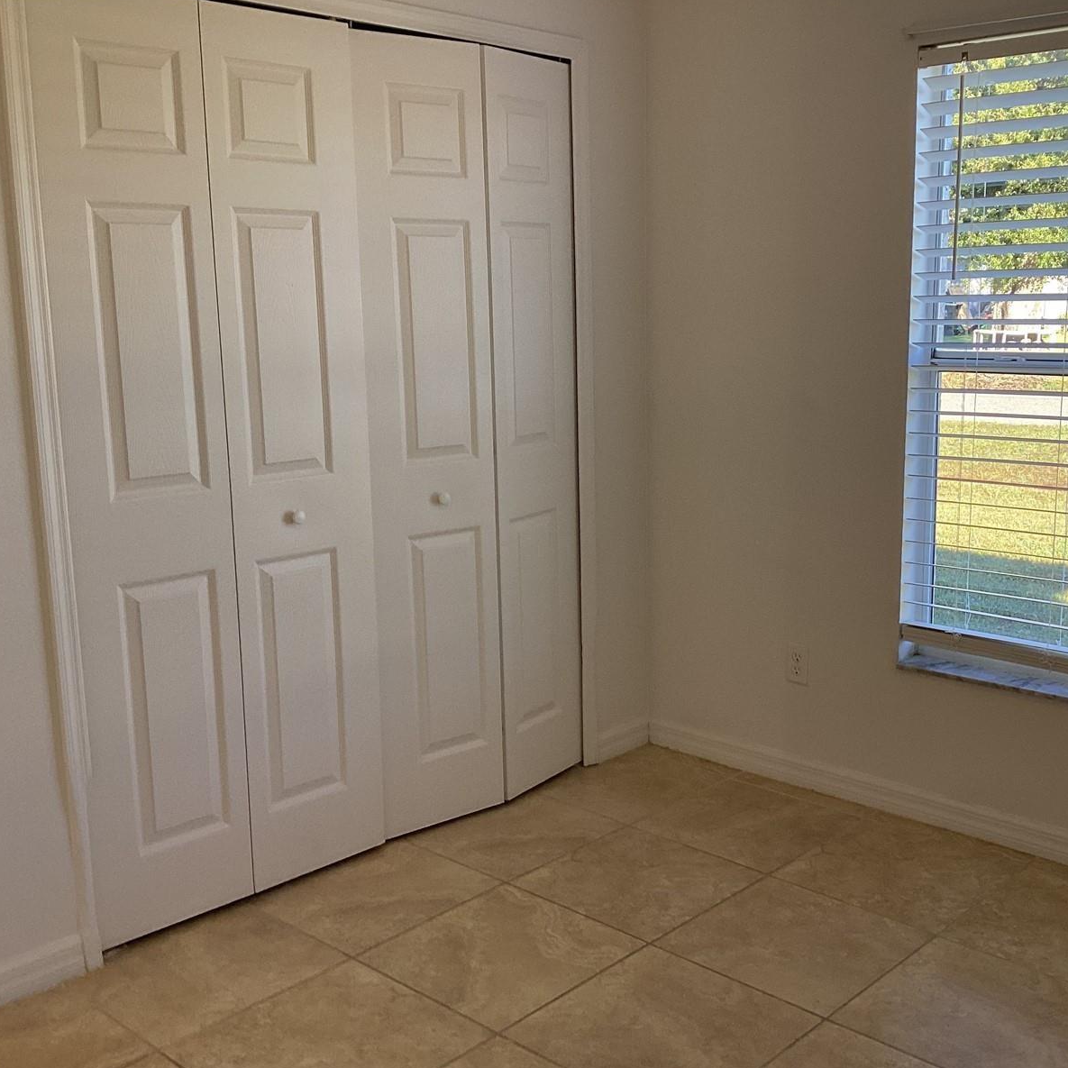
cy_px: 533
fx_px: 1292
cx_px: 625
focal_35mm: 37
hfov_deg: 44.8
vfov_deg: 44.9
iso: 64
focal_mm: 3.3
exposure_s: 1/120
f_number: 2.4
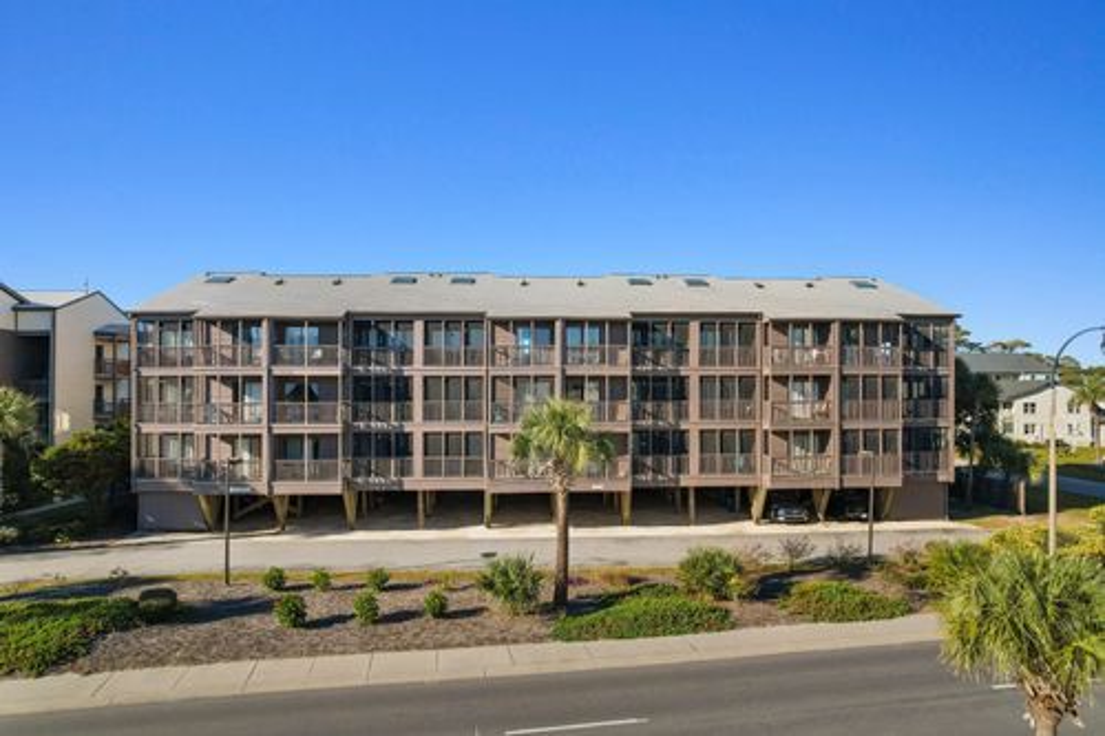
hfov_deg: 78.6
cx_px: 552
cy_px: 368
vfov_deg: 57.2
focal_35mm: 22
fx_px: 675
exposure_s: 1/400
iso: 120
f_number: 2.8
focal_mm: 8.38
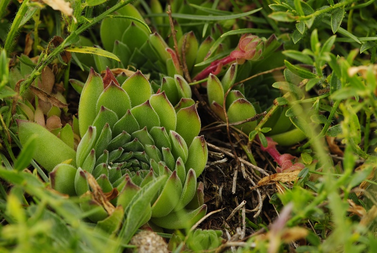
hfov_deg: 16.0
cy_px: 126
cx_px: 188
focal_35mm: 128
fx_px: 1337
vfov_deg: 10.8
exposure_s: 1/60
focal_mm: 85
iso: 200
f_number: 9
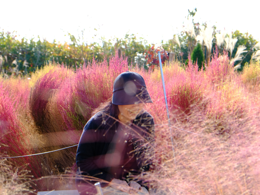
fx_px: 623
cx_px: 134
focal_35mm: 83
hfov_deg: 23.6
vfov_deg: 17.8
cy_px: 97
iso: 160
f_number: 5
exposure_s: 1/220
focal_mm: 50.5
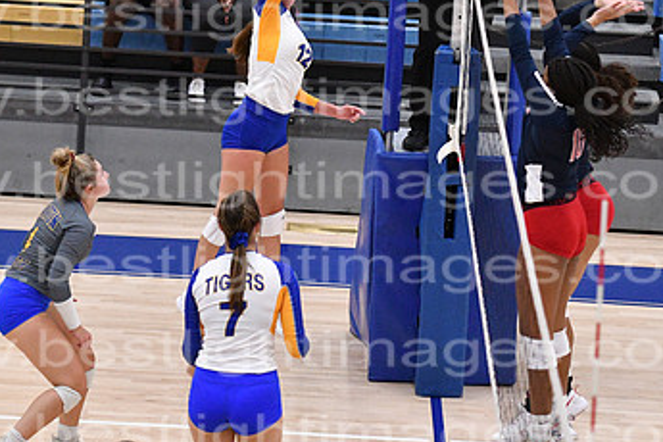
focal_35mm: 247
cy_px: 143
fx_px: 4549
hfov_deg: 8.3
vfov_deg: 5.6
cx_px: 288
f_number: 3.2
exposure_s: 1/1000
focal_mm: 98
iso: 6400
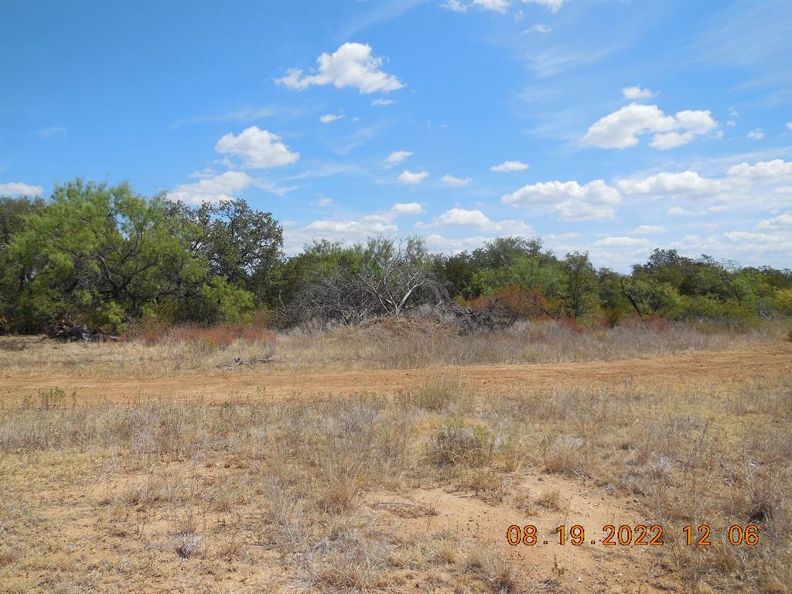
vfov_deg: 54.9
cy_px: 297
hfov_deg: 69.4
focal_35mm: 25
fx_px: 572
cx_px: 396
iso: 125
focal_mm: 4.5
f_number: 6.2
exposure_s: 1/500
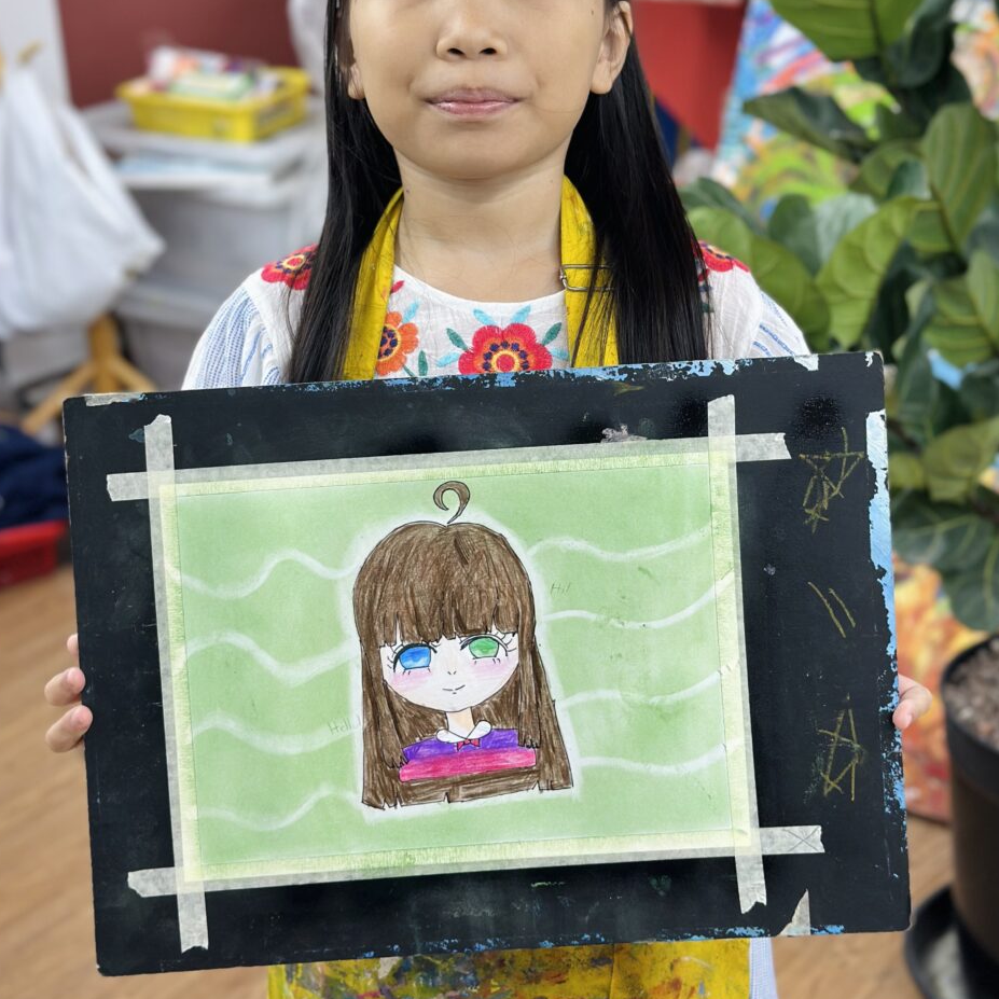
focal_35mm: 61
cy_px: 367
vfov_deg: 28.0
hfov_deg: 28.2
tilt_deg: -18.9
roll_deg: +2.5
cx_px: 505
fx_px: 1992
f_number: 1.78
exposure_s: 1/100
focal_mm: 6.86
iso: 80
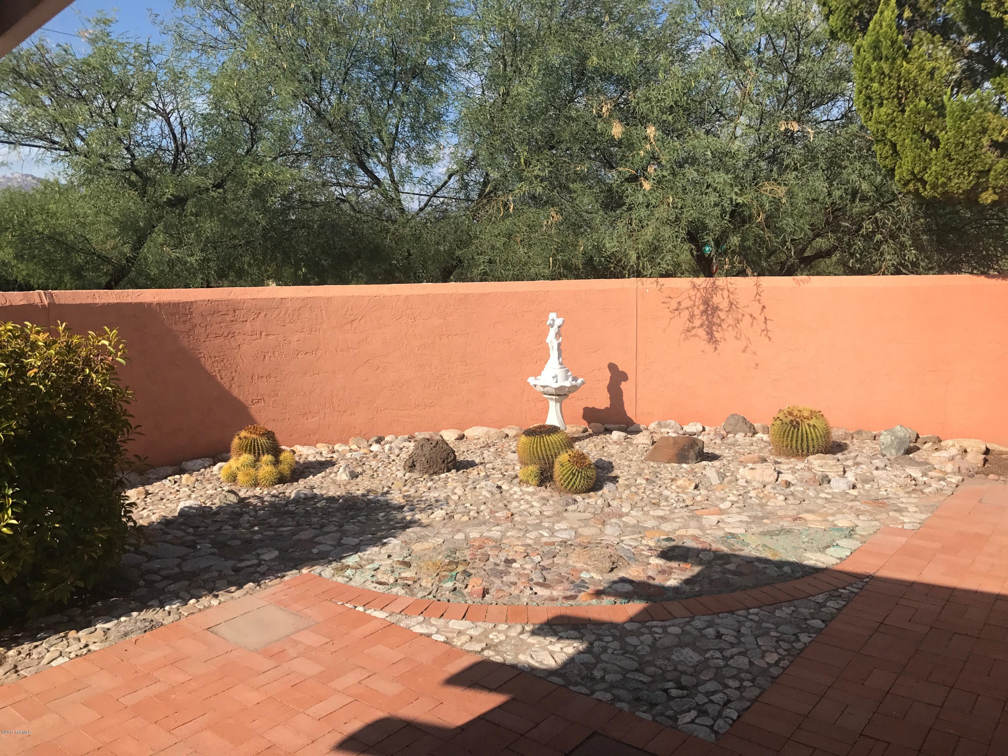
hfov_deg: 63.4
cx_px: 504
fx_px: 815
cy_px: 378
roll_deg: +0.9
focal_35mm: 28
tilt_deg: -5.0
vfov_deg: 49.7
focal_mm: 3.99
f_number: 1.8
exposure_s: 1/2740
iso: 20
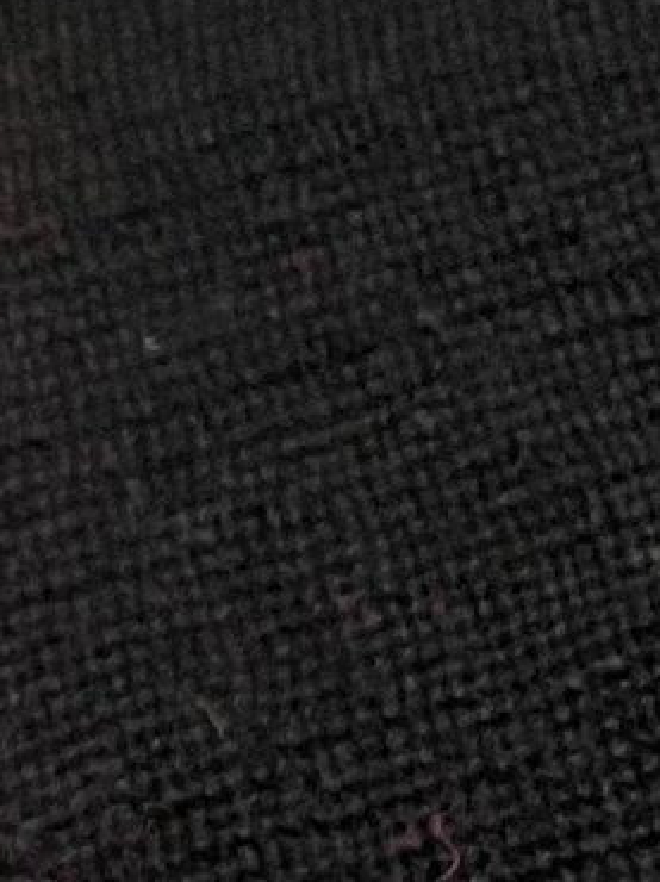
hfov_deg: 7.4
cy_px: 691
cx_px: -1182
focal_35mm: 180
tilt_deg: -49.4
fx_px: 4581
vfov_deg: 11.0
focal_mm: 4.2
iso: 100
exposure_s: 1/60
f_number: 1.6
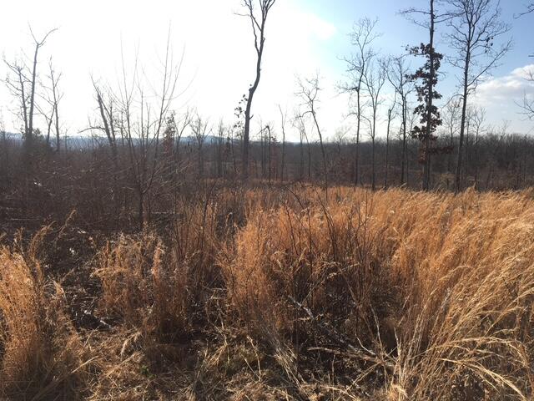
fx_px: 447
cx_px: 267
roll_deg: -1.6
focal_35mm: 29
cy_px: 200
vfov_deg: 48.2
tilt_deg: -7.5
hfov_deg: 61.7
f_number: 2.2
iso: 25
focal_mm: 4.15
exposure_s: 1/1282
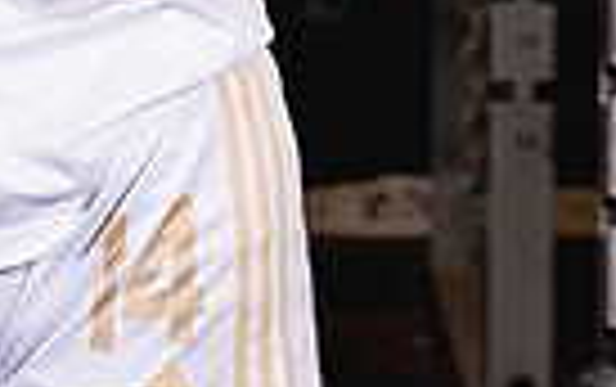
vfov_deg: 5.4
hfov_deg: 8.9
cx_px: 153
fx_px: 3933
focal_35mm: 234
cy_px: -558
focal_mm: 70
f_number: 4
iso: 500
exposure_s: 1/250
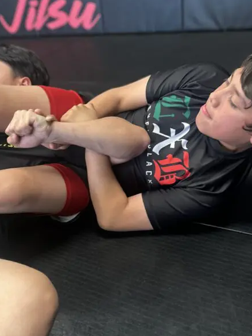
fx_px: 408
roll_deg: +10.9
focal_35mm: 42
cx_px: 62
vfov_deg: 44.5
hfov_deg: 33.6
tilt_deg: -32.3
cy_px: 204
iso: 320
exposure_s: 1/60
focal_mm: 6.86
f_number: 1.78
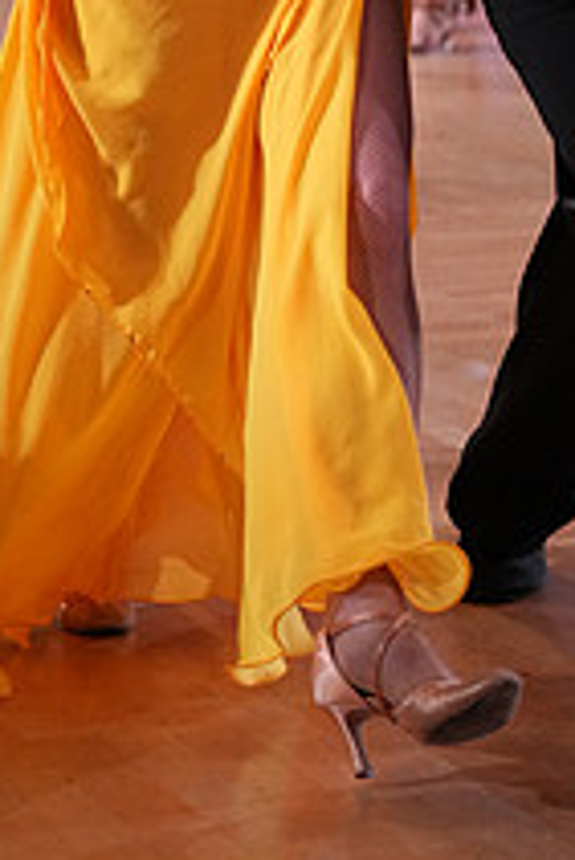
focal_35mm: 179
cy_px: -257
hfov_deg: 7.7
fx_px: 4281
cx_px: 422
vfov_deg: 11.2
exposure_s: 1/500
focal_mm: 65
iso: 2500
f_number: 4
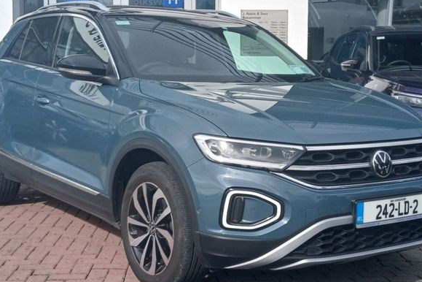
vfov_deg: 46.4
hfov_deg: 65.5
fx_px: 328
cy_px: 148
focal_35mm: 28
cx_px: 217
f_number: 1.8
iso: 20
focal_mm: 3.98
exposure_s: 1/582
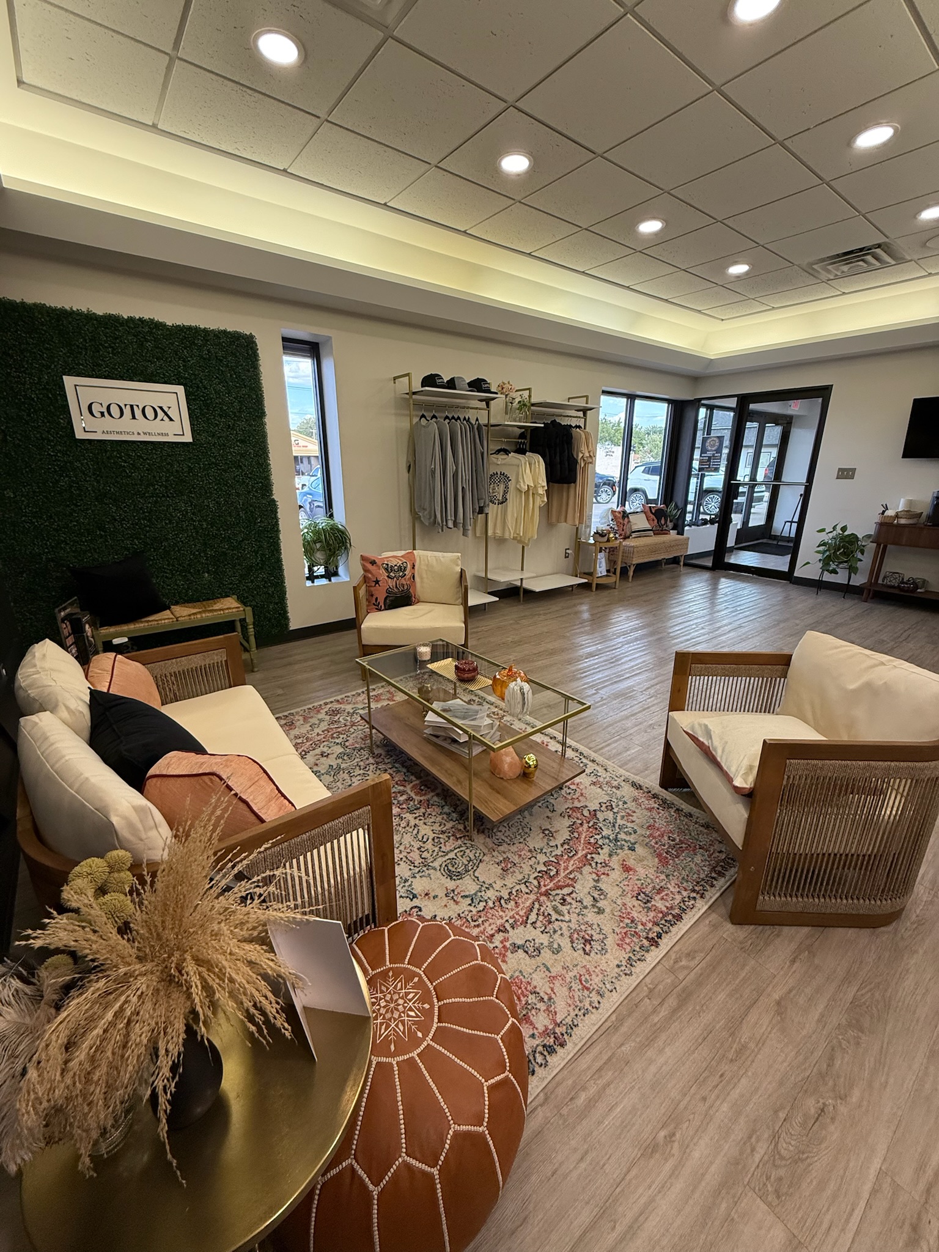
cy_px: 626
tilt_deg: -14.5
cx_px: 470
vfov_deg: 102.1
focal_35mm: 14
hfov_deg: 85.7
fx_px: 506
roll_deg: +0.3
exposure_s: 1/120
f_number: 2.2
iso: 200
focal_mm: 2.22
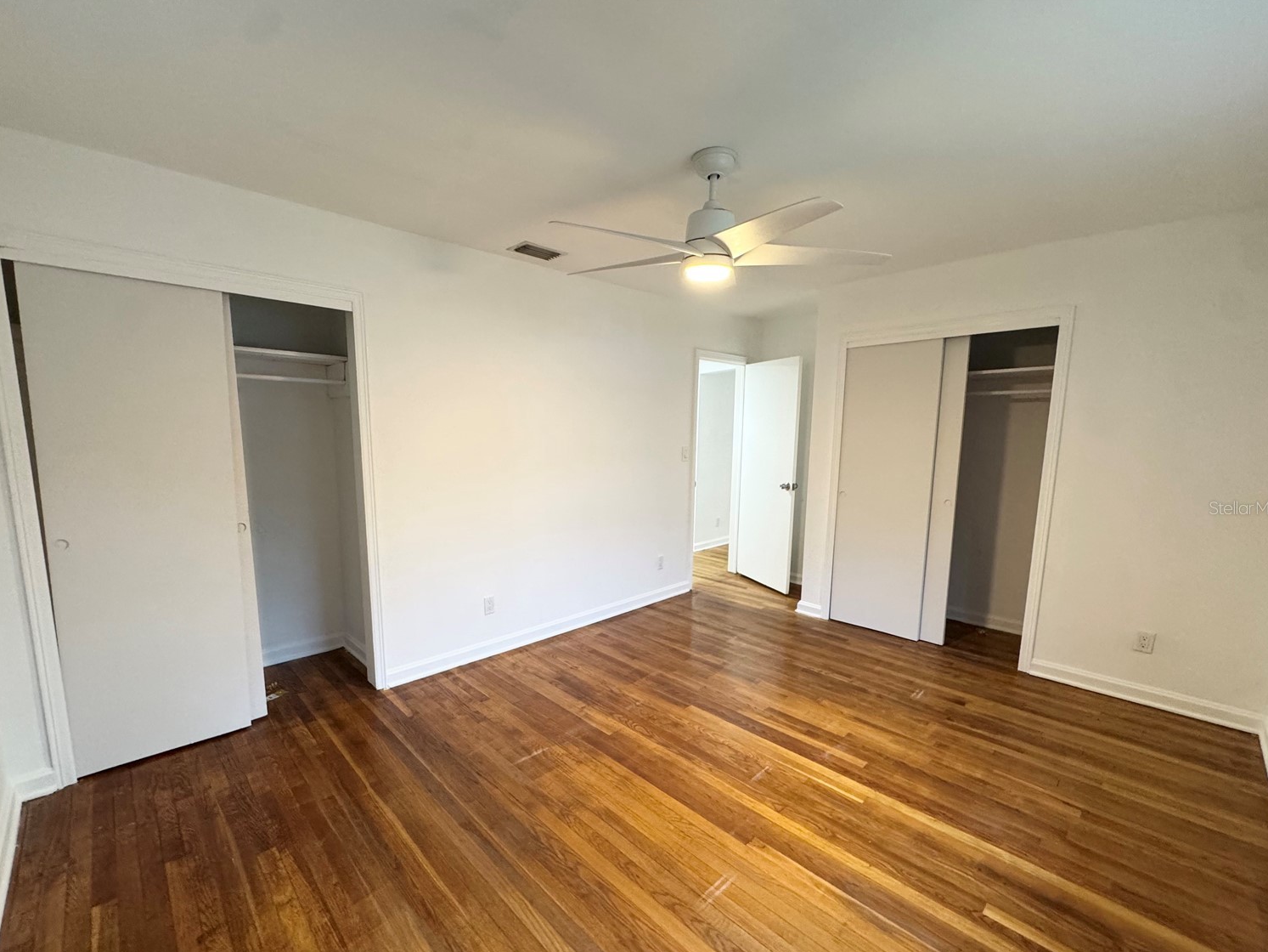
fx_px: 550
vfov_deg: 81.6
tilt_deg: -9.6
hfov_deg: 98.1
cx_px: 610
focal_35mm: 15
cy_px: 507
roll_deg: -0.3
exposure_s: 1/60
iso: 320
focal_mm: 2.22
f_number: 2.2
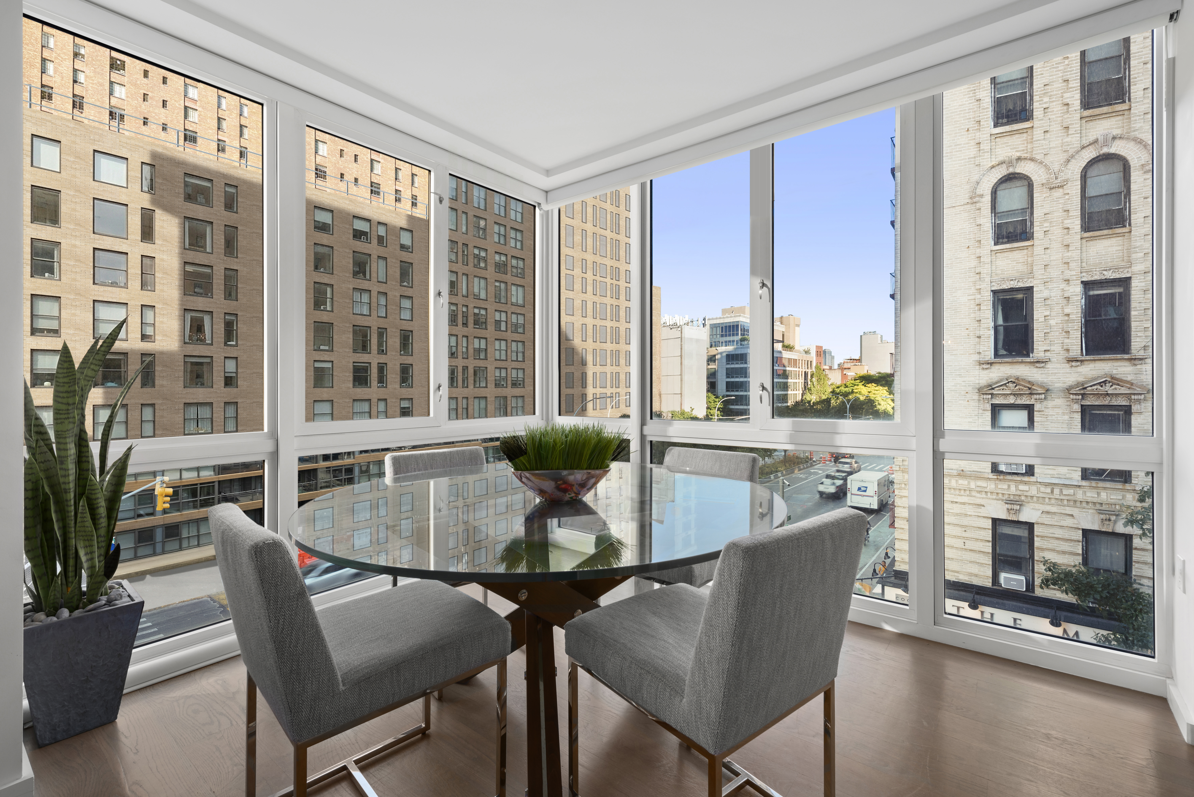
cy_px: 398
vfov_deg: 73.8
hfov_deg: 96.7
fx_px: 531
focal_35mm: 16
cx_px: 597
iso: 250
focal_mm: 16
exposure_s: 1/1.25
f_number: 11
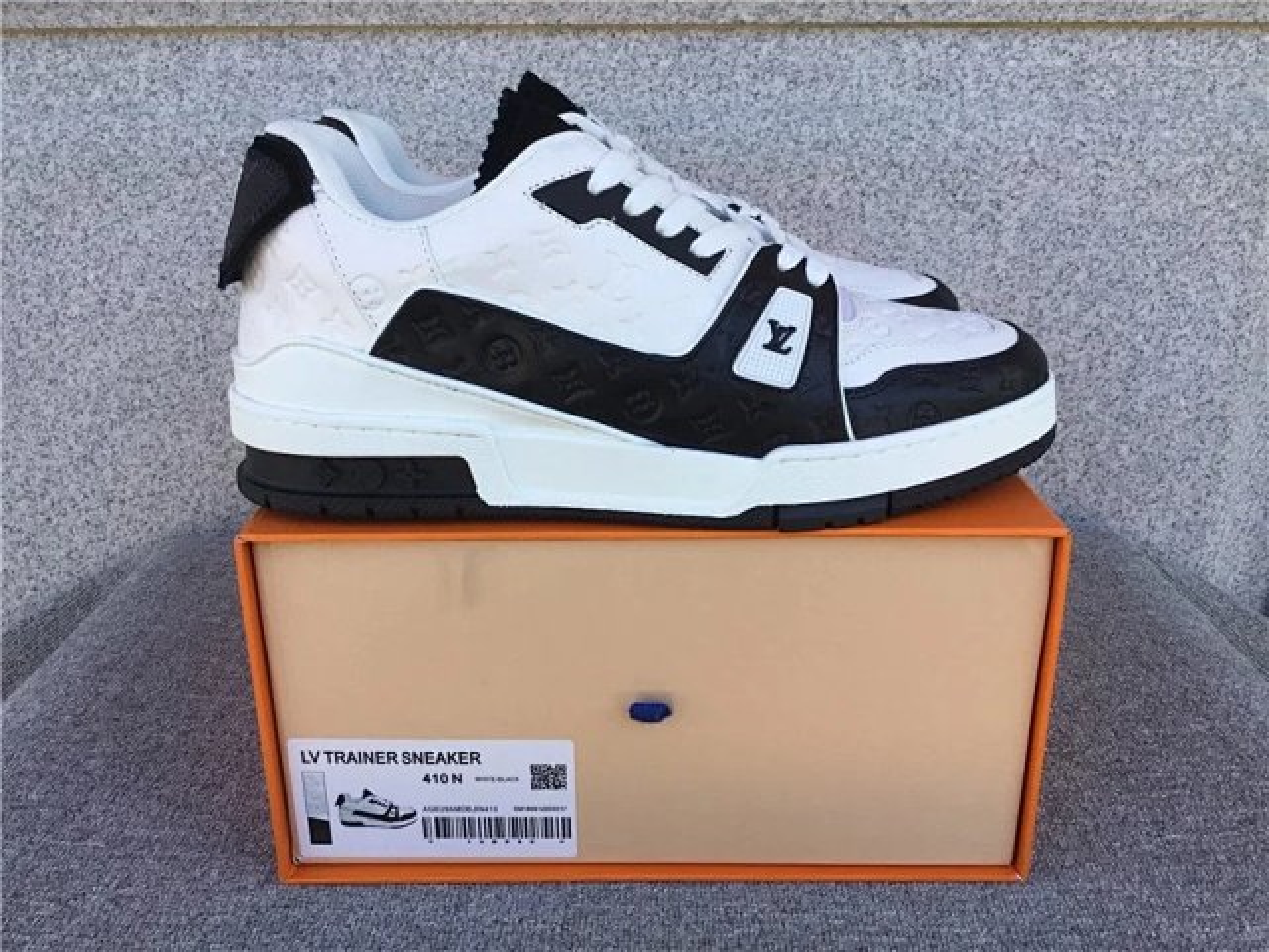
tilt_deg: -19.9
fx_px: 1136
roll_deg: +0.9
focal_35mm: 31
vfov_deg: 45.4
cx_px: 634
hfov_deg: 58.4
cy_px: 476
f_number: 2.4
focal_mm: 3.3
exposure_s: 1/248
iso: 25
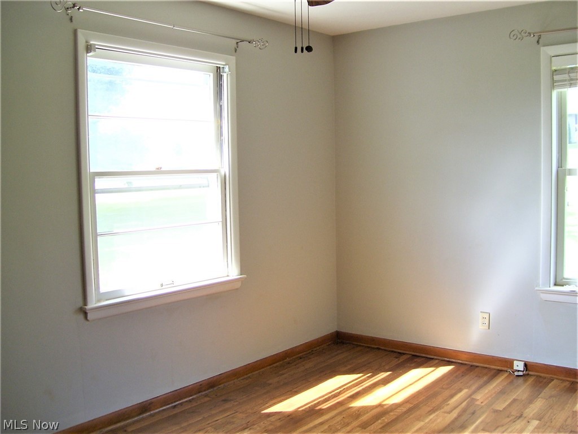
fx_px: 601
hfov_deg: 51.4
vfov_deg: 39.7
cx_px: 289
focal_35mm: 36
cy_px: 217
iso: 80
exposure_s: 1/90
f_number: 2.7
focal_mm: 6
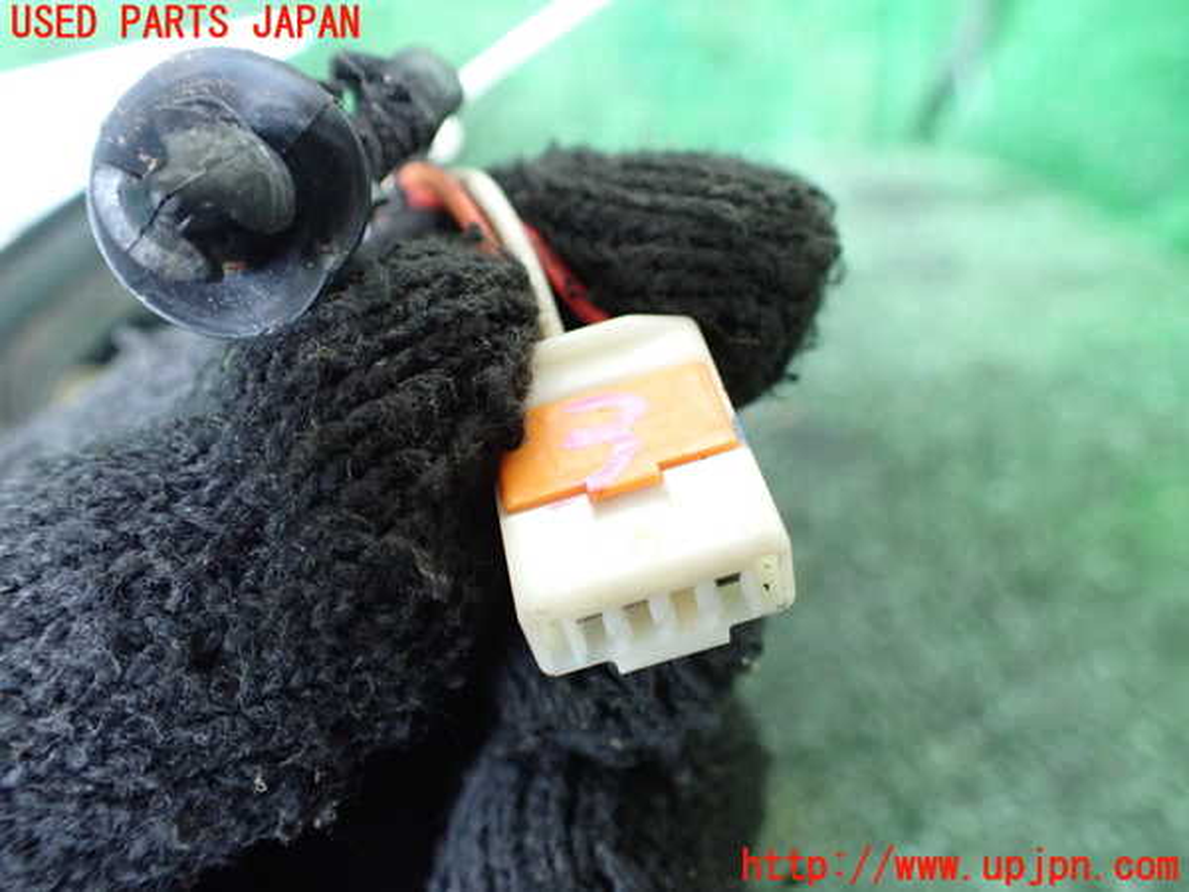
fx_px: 1030
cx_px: 594
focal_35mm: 30
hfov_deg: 60.0
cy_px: 446
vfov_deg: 46.8
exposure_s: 1/80
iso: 800
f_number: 2.3
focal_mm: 5.4
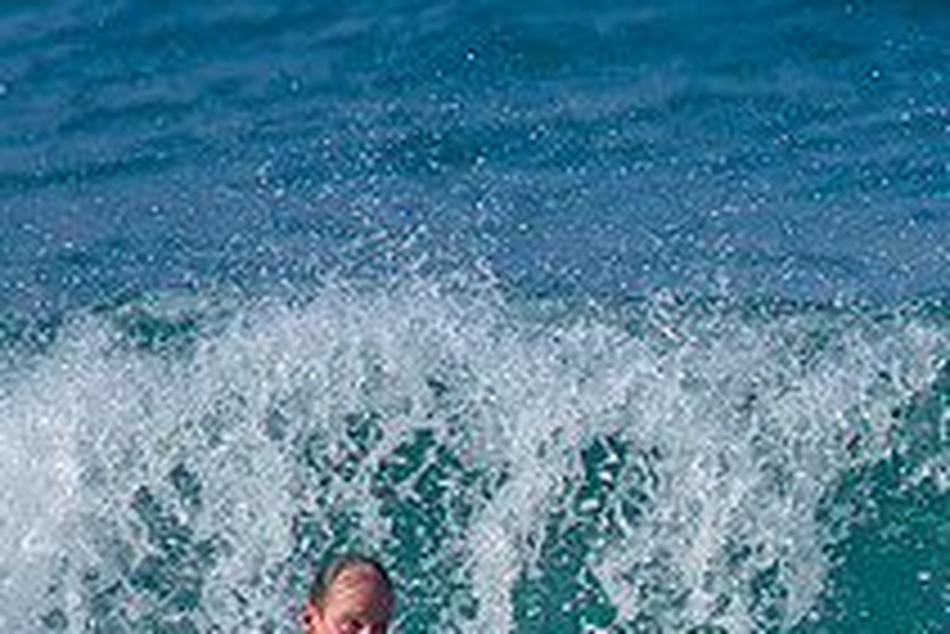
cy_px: 548
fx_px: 79641
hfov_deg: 0.7
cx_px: 850
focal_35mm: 3016
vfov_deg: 0.5
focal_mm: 800
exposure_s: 1/2000
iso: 280
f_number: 6.3
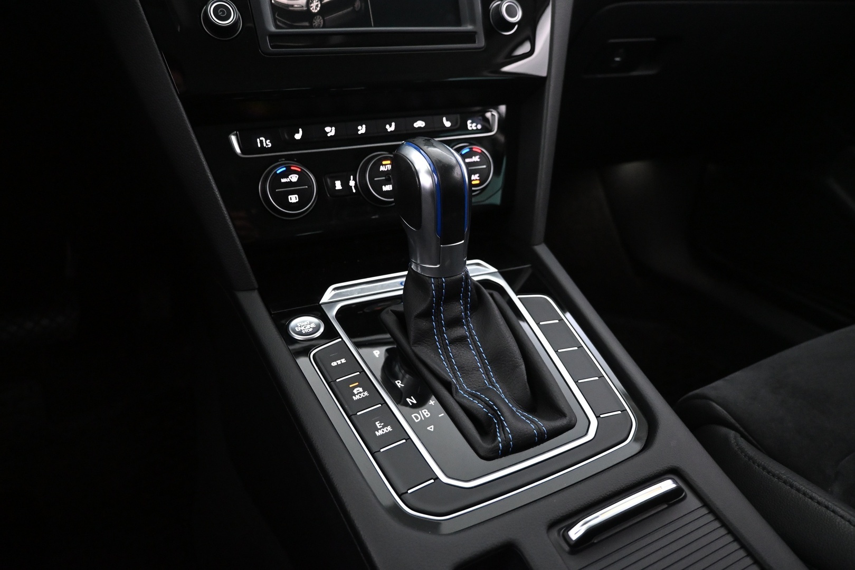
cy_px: 285
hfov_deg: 73.7
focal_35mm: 24
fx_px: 570
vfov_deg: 53.1
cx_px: 428
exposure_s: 1/40
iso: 4000
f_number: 3.5
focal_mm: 16
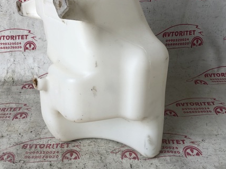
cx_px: 84
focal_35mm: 42
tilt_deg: -27.0
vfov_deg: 34.0
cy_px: 61
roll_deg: +1.5
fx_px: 274
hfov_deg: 44.5
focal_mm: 4
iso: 20
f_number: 1.8
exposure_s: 1/312
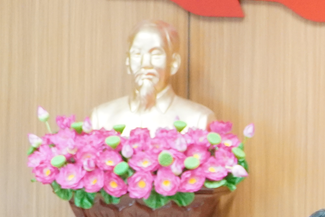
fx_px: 1579
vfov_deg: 7.8
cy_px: 276
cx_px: 604
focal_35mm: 175
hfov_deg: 10.9
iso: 3200
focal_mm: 31
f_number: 4
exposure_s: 1/100
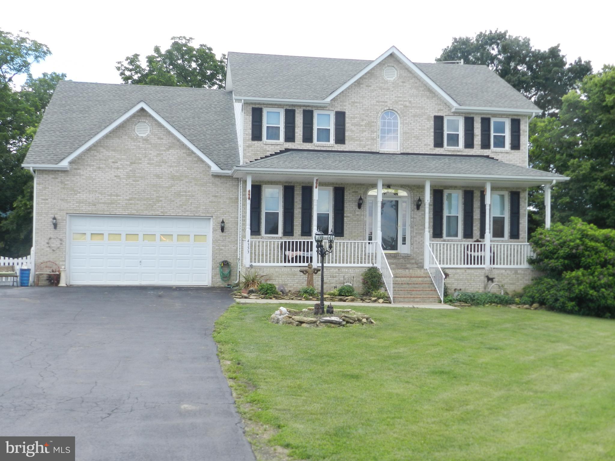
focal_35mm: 38
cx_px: 308
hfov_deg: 49.0
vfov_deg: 37.7
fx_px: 675
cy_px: 230
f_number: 4
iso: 160
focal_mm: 6.7
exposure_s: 1/400
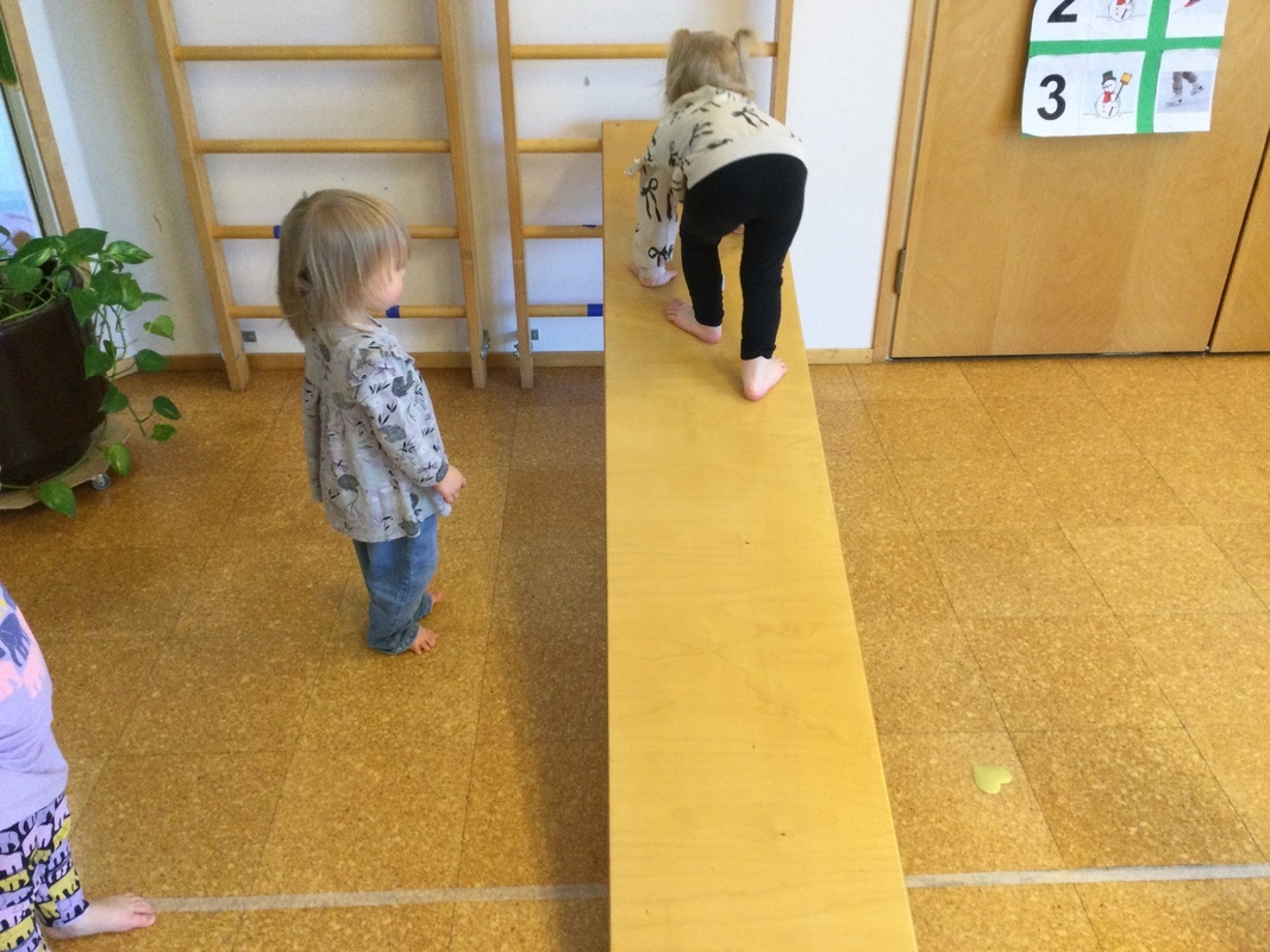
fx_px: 1137
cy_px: 476
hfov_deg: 58.4
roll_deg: -1.8
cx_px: 635
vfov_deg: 45.4
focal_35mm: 31
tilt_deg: -31.5
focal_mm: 3.3
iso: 125
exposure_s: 1/33
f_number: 2.4
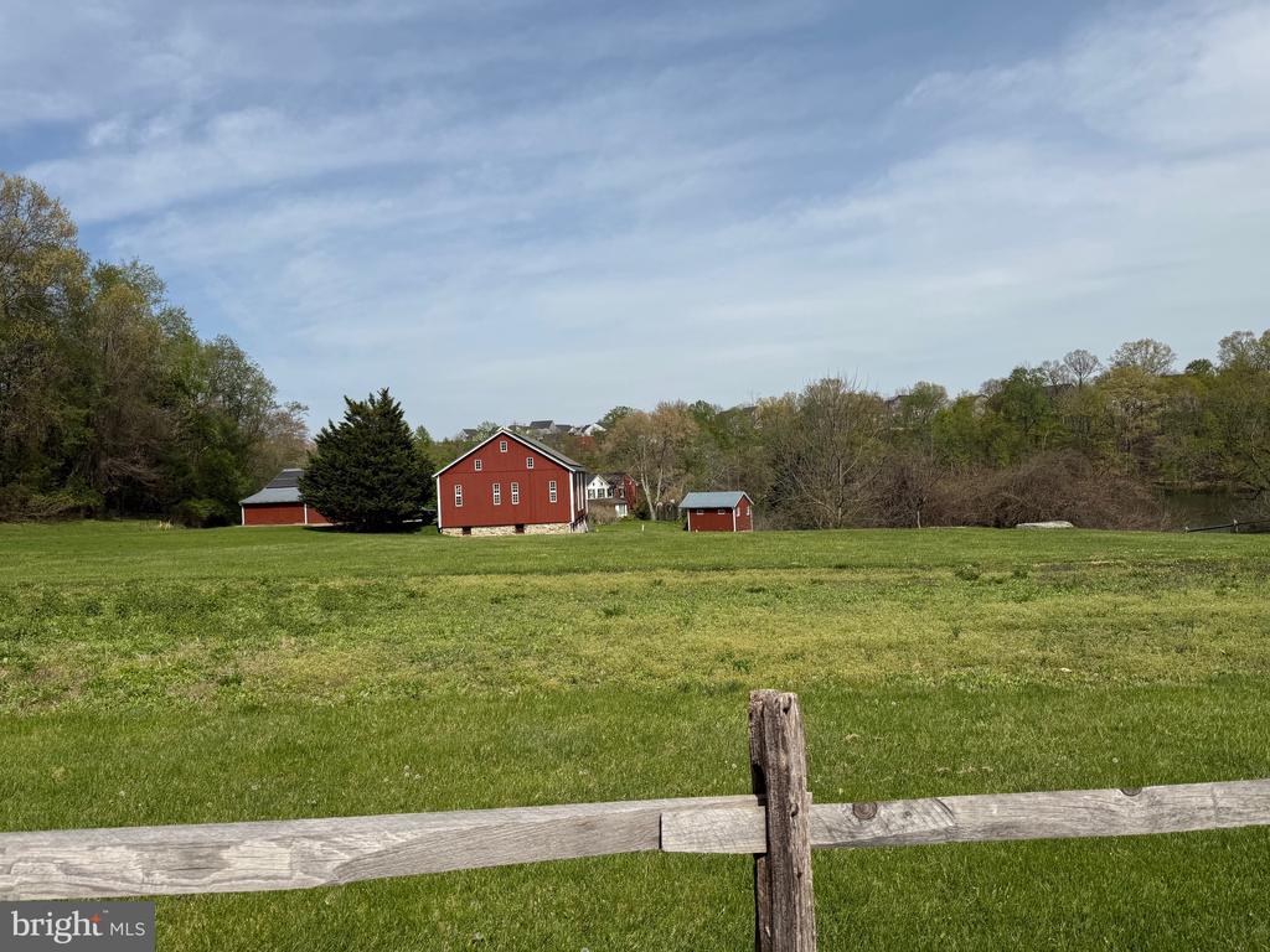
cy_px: 476
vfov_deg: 56.8
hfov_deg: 71.6
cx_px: 635
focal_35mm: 24
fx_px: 881
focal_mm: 6.76
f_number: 1.78
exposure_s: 1/8130
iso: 80
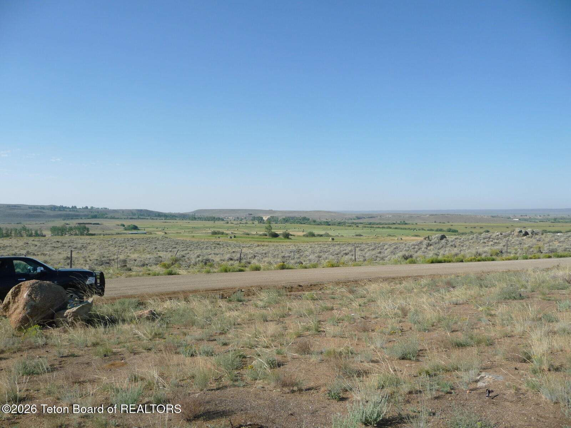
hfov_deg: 63.4
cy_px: 214
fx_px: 462
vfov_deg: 49.7
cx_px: 286
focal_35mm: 28
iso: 100
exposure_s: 1/250
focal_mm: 4.7
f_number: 8
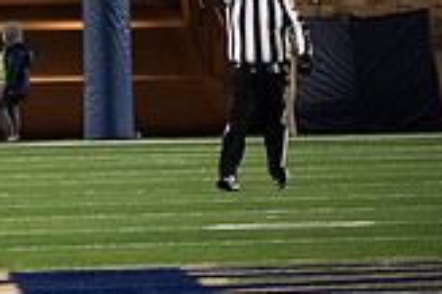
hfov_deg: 2.2
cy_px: 34
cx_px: -310
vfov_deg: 1.5
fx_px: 11272
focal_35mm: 919
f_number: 4
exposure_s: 1/500
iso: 5000
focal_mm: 260
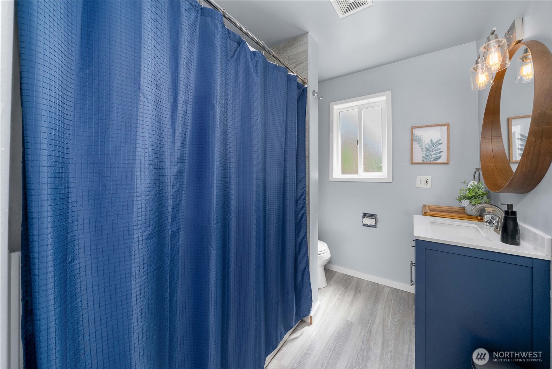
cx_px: 276
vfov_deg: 90.1
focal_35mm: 12
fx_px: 184
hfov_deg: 112.6
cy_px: 184
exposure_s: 1/6
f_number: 7.1
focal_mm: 12
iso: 1000
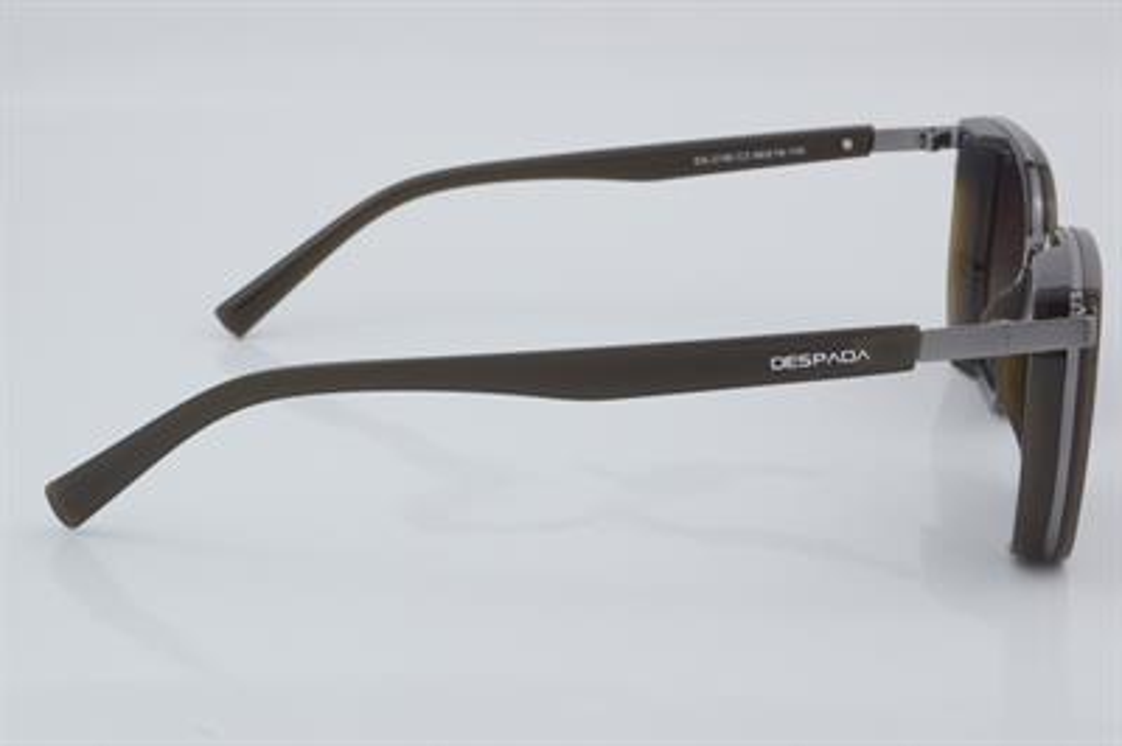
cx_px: 561
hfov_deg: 27.0
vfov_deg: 18.2
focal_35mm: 75
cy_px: 373
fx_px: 2336
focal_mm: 50
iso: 100
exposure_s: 1/4
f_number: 32
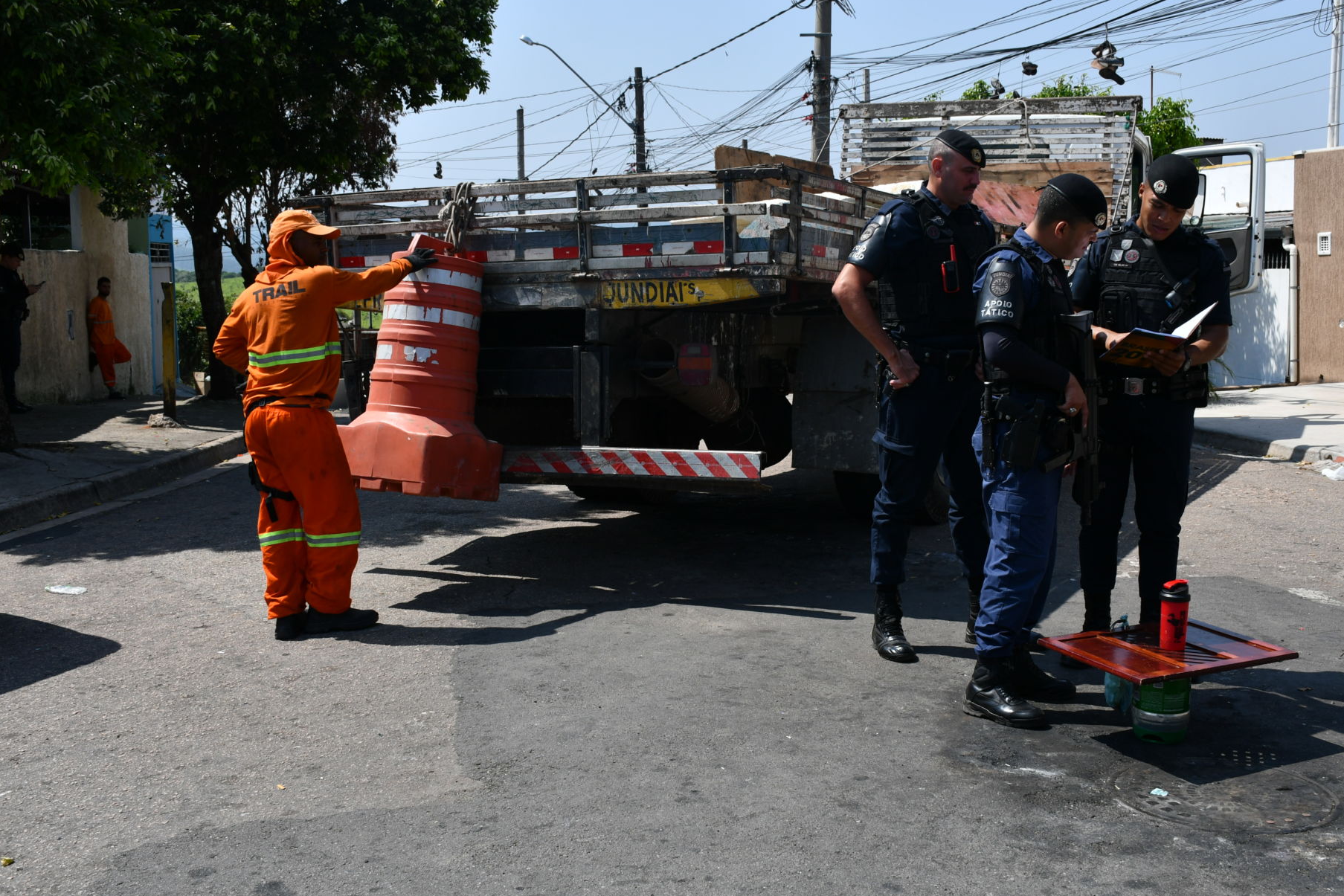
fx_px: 1531
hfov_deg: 47.4
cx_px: 705
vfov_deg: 32.6
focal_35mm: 41
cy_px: 437
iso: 100
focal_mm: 26
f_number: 9
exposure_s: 1/320
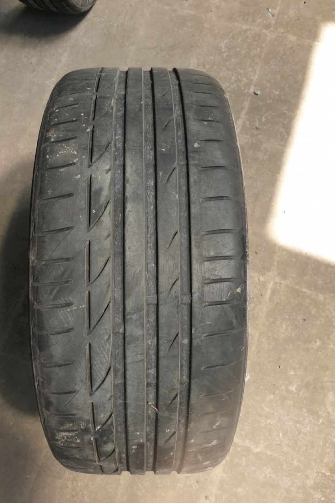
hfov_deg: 46.3
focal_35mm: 28
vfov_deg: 65.5
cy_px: 245
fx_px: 391
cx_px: 144
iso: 50
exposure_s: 1/100
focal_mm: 4.3
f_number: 2.4
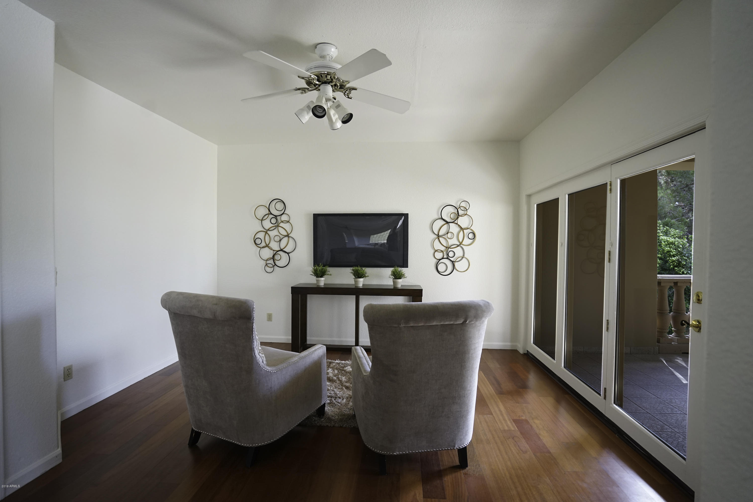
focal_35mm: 16
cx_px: 376
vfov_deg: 73.7
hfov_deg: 96.7
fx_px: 335
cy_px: 251
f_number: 4
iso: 100
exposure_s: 1/60
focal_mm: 16
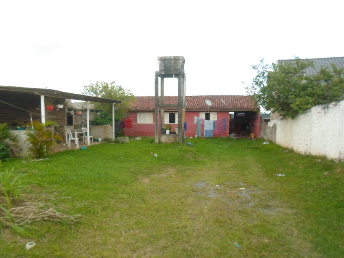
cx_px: 172
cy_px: 129
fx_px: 248
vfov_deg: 54.9
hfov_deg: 69.4
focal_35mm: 25
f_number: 2.5
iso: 120
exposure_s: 1/750
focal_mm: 4.5
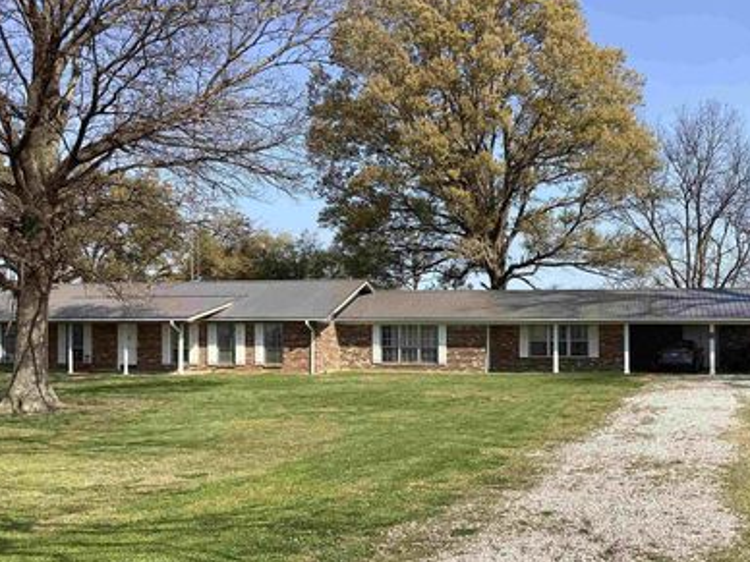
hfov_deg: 46.6
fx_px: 867
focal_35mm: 40
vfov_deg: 35.9
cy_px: 312
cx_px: 439
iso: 25
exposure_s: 1/1253
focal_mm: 3.3
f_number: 2.4
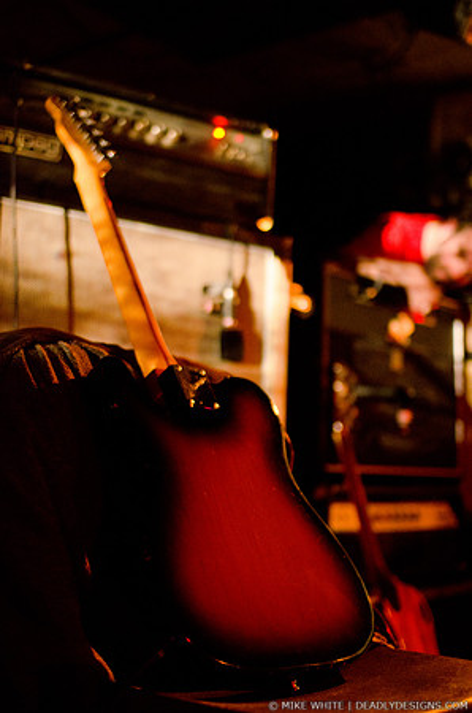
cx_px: 236
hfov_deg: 29.7
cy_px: 356
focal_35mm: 45
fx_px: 889
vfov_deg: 43.7
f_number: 1.4
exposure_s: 1/40
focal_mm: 30
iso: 2000
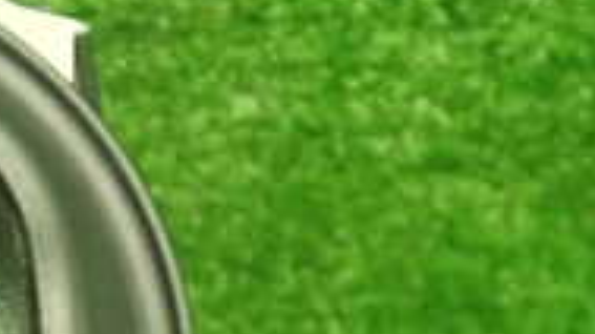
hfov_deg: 18.5
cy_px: 438
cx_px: -264
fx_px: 1640
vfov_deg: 11.3
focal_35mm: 104
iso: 320
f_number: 2.3
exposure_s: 1/30
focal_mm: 5.4
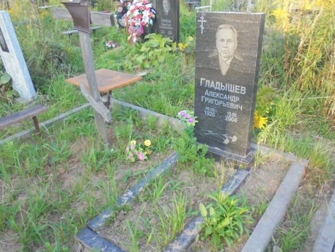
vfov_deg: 48.2
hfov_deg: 61.6
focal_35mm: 29
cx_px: 161
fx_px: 281
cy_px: 125
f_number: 3.5
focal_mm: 4.6
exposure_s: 1/250
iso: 400
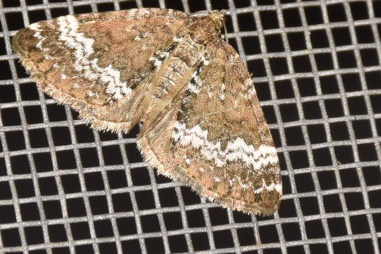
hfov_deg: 6.5
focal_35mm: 315
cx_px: 118
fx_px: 3334
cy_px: 93
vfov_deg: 4.4
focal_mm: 140
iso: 100
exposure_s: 1/160
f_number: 13
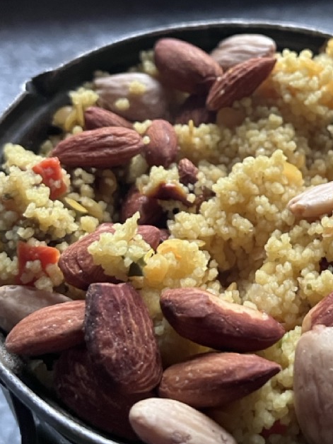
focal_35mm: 53
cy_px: 160
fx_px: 680
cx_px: 249
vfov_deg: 35.9
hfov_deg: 27.2
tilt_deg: -45.2
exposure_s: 1/40
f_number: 1.6
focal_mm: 5.1
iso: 640
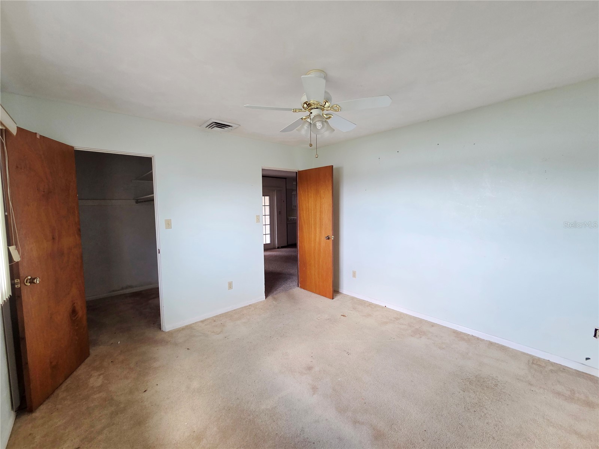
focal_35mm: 13
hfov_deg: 106.2
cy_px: 224
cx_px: 300
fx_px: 225
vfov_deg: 89.9
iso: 160
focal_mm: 2.2
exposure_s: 1/60
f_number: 2.2
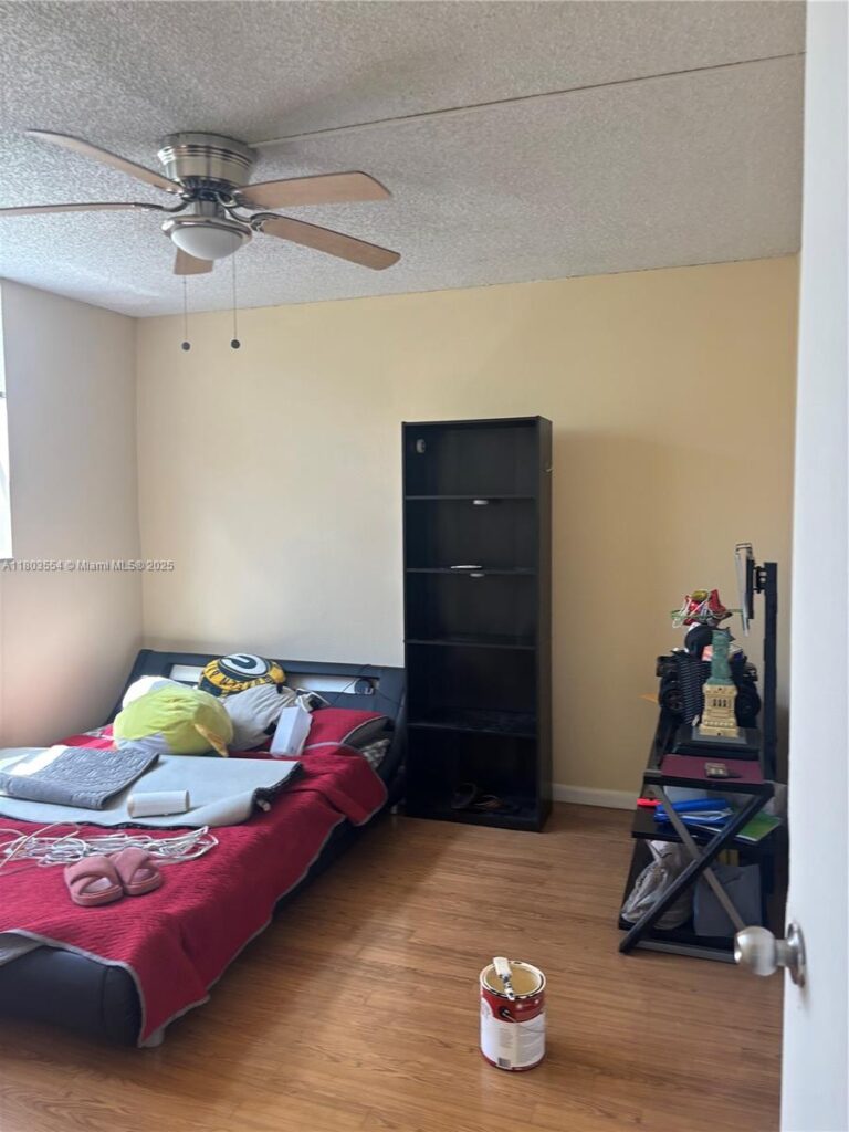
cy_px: 566
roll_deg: -0.8
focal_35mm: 26
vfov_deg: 67.3
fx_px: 850
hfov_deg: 53.1
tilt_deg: -2.3
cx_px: 424
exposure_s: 1/120
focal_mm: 5.96
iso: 80
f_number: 1.6
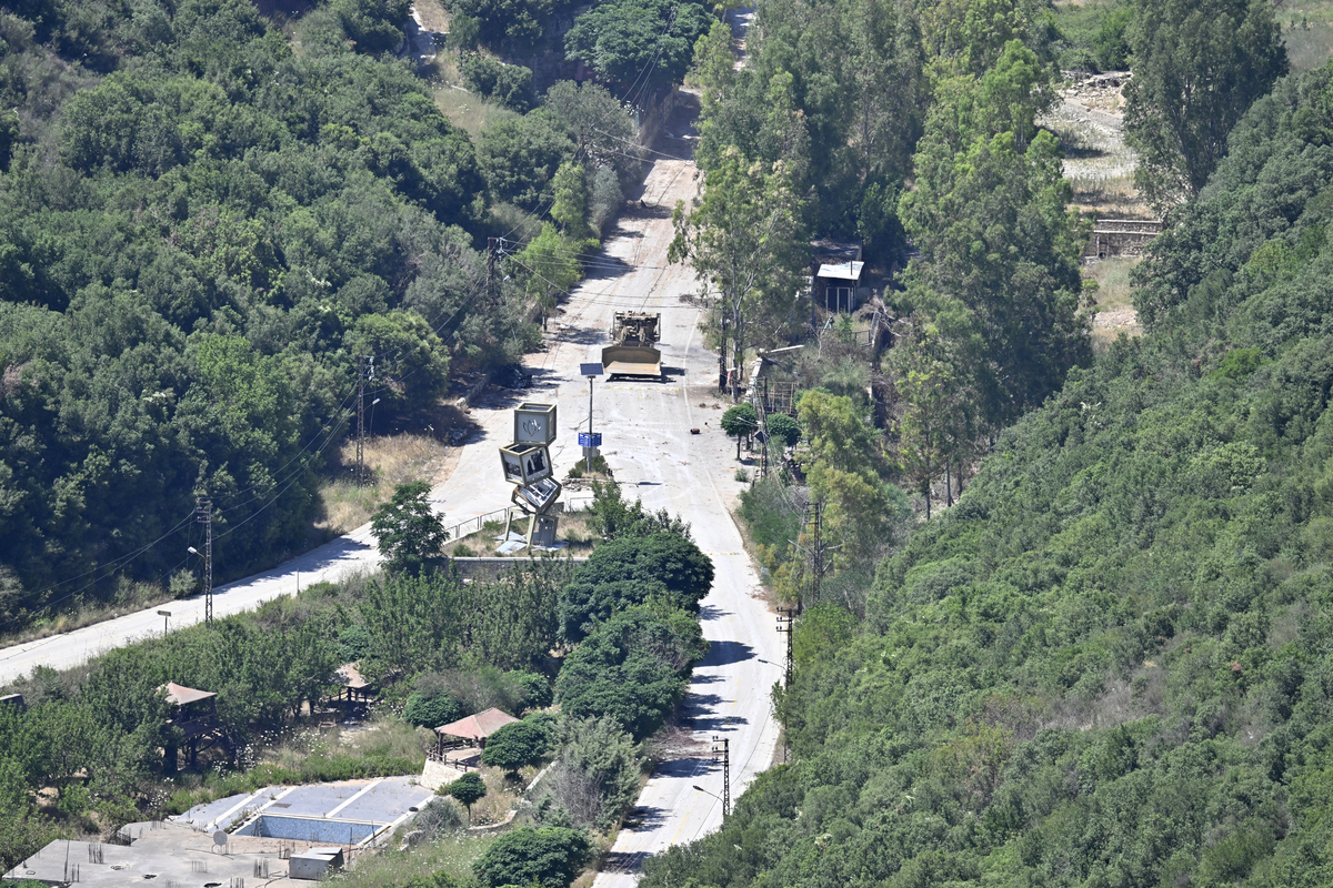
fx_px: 14810
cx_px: 666
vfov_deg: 3.4
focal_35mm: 400
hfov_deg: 5.2
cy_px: 444
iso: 500
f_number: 8
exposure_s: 1/1600
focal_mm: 400
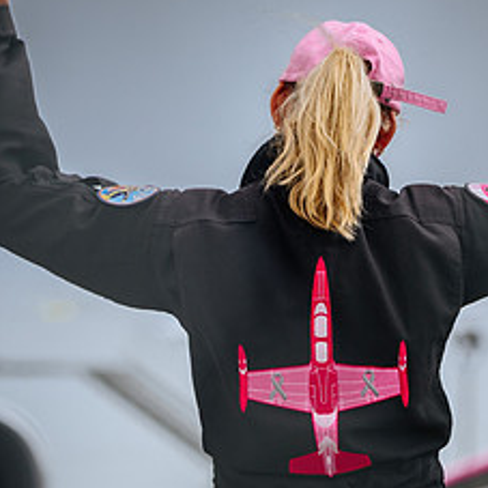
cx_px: 518
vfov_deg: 4.0
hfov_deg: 4.0
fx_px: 6938
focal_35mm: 435
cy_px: 291
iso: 500
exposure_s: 1/320
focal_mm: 200
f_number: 5.6
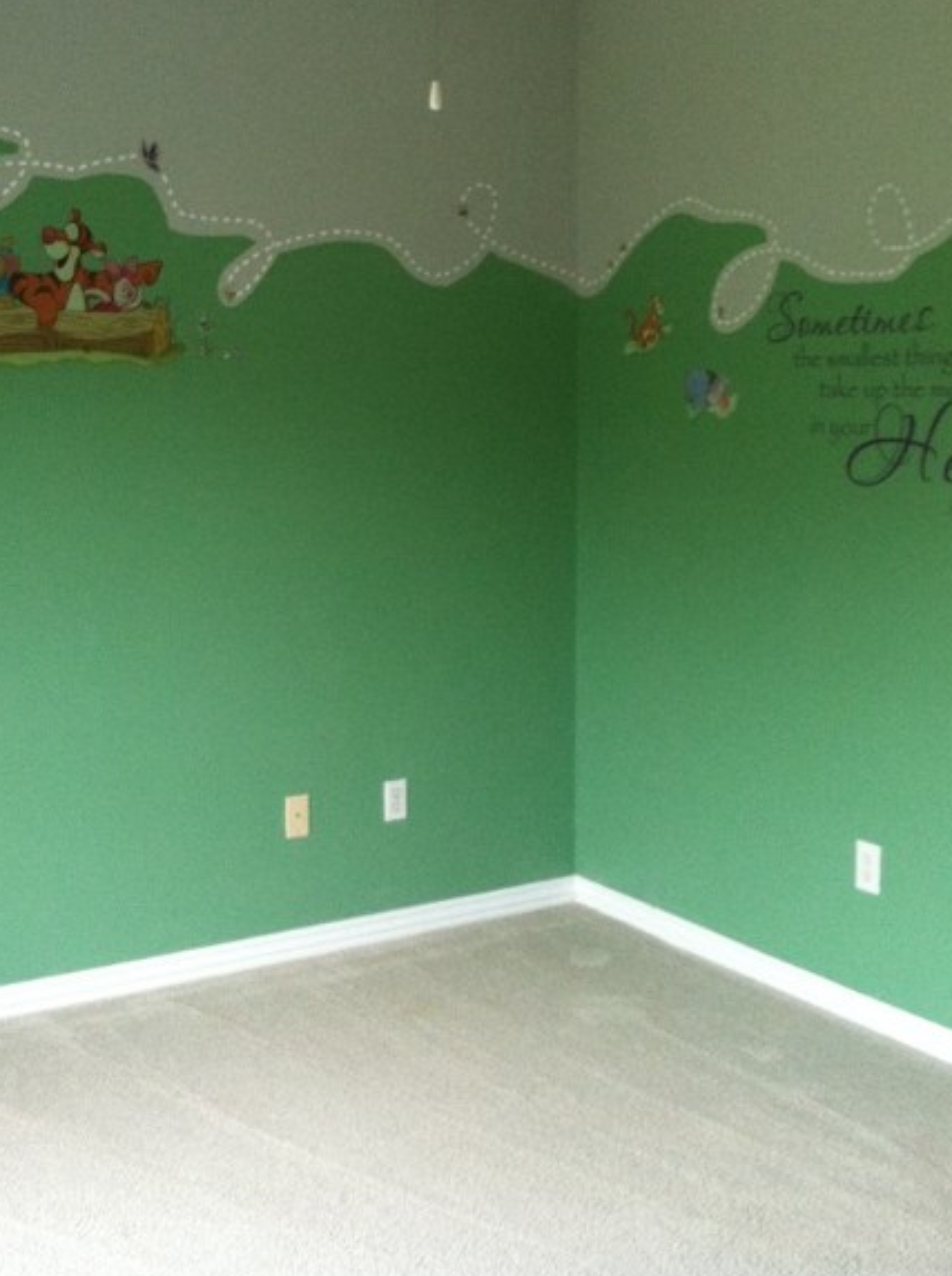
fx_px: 1729
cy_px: 468
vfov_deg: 40.2
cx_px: 447
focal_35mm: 47
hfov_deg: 30.8
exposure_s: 1/17
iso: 200
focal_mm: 3.85
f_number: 2.8
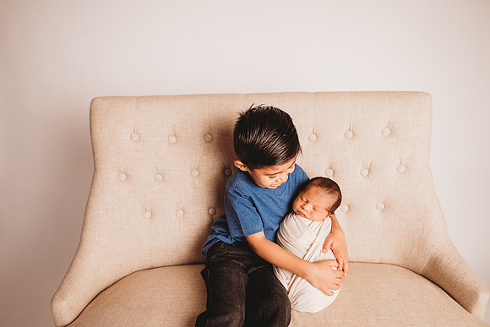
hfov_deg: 73.7
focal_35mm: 24
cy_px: 164
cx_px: 245
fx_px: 327
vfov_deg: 53.2
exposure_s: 1/160
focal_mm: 24
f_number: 2.5
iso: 100
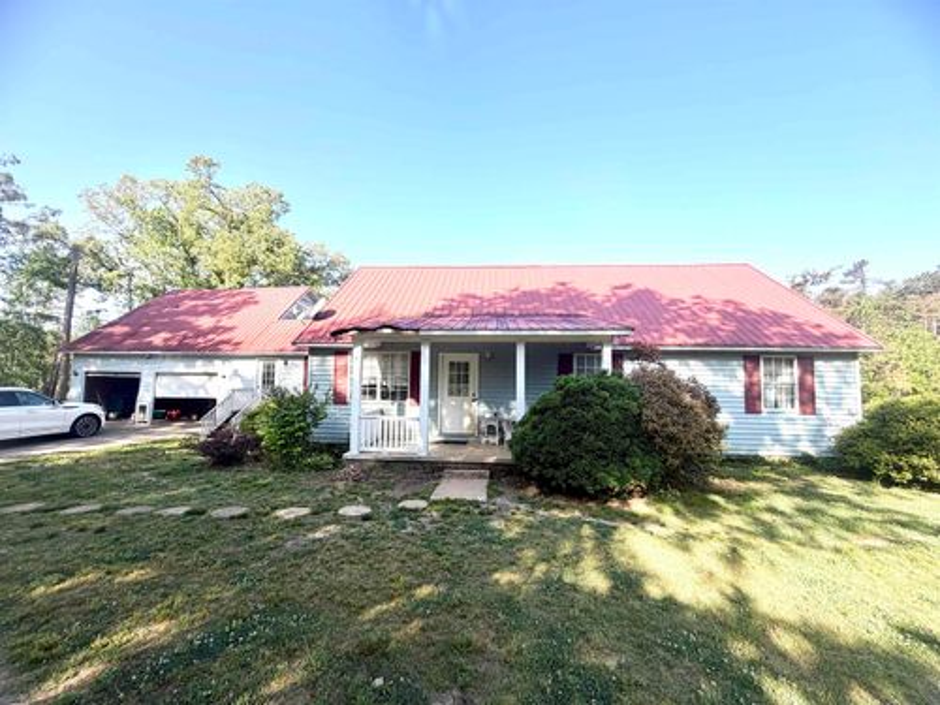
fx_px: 380
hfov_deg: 102.1
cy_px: 352
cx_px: 470
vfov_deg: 85.7
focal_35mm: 14
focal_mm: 2.22
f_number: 2.2
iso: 40
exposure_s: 1/607
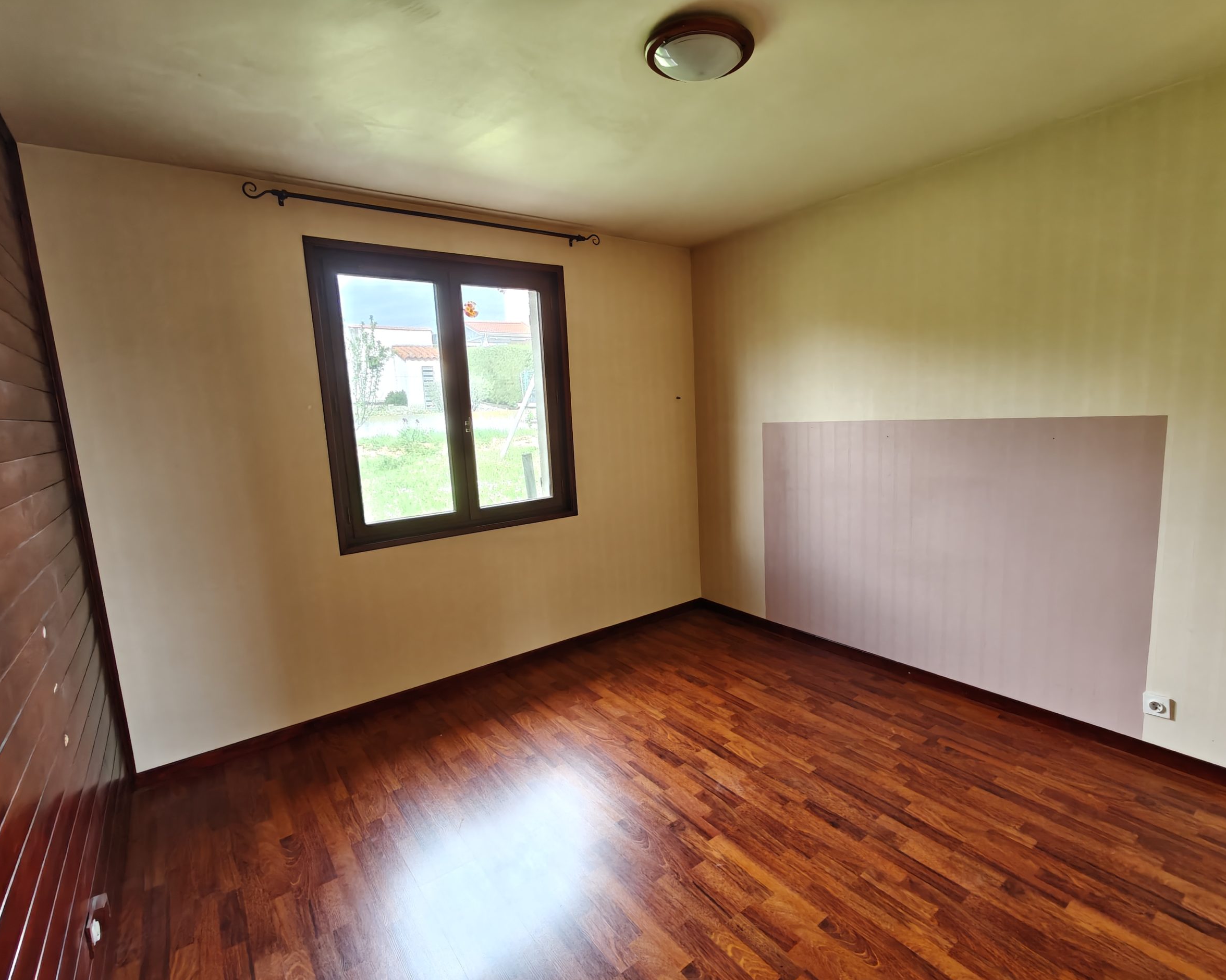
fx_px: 617
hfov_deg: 89.6
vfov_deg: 77.0
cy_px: 499
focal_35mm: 17
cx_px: 632
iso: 64
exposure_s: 1/50
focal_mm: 1.68
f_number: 2.2
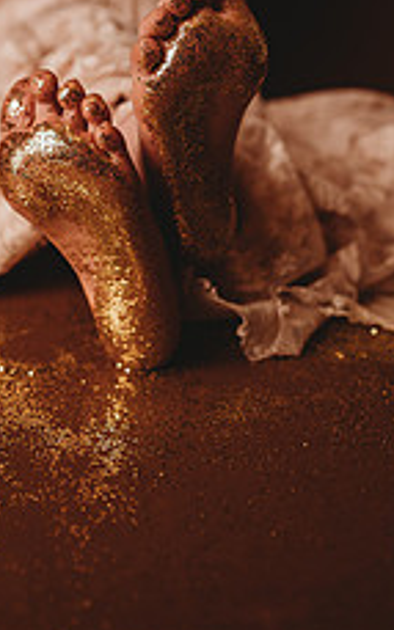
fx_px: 825
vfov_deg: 39.2
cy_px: 77
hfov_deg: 26.7
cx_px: 132
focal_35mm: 48
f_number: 2.5
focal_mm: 24
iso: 100
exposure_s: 1/160
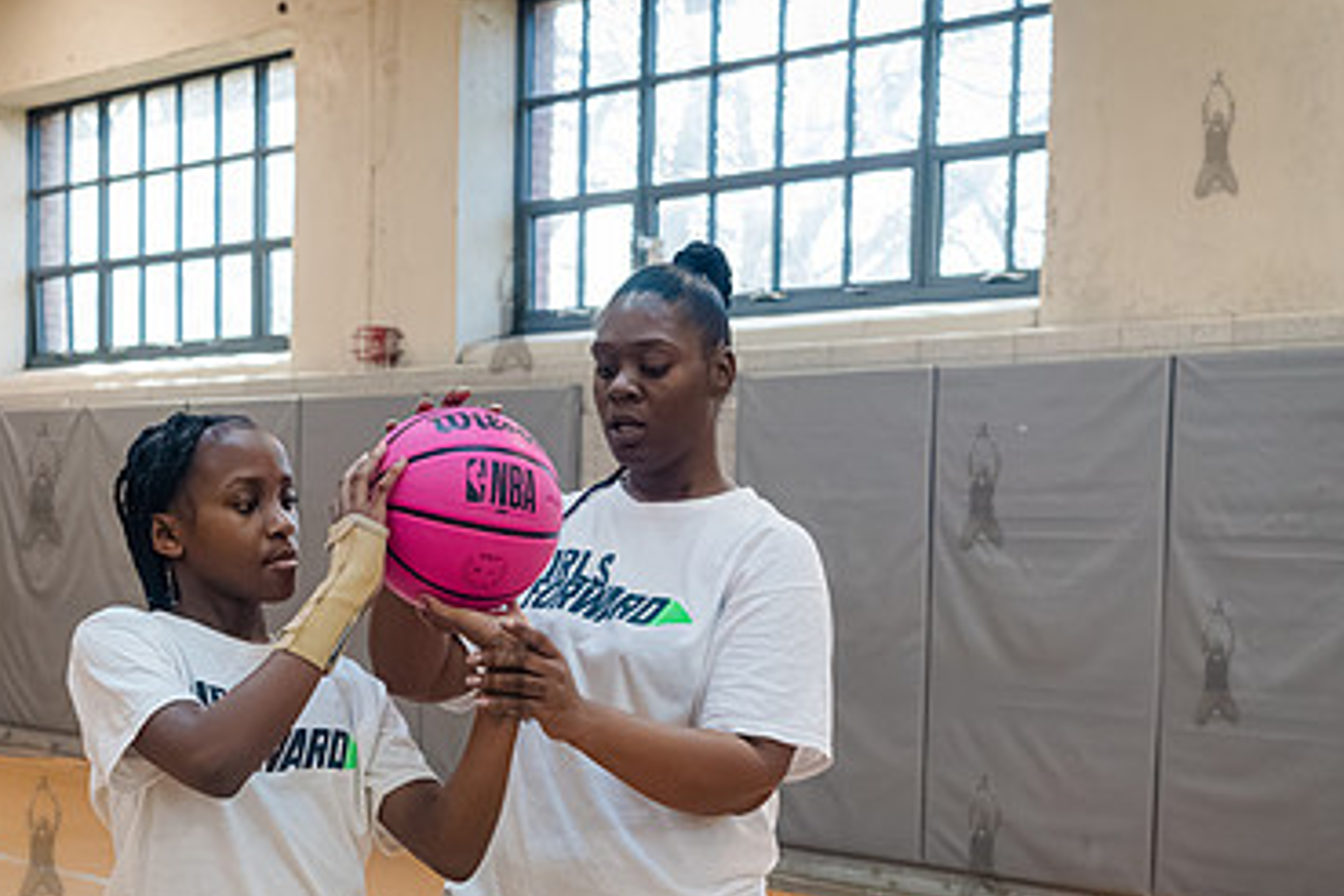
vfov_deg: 24.4
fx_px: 2053
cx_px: 510
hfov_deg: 36.1
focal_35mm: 55
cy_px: 661
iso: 8000
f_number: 5.6
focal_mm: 35
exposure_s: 1/800
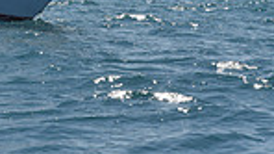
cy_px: -354
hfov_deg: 5.8
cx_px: -27
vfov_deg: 3.2
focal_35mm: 369
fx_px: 2679
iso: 250
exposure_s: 1/1250
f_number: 10
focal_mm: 90
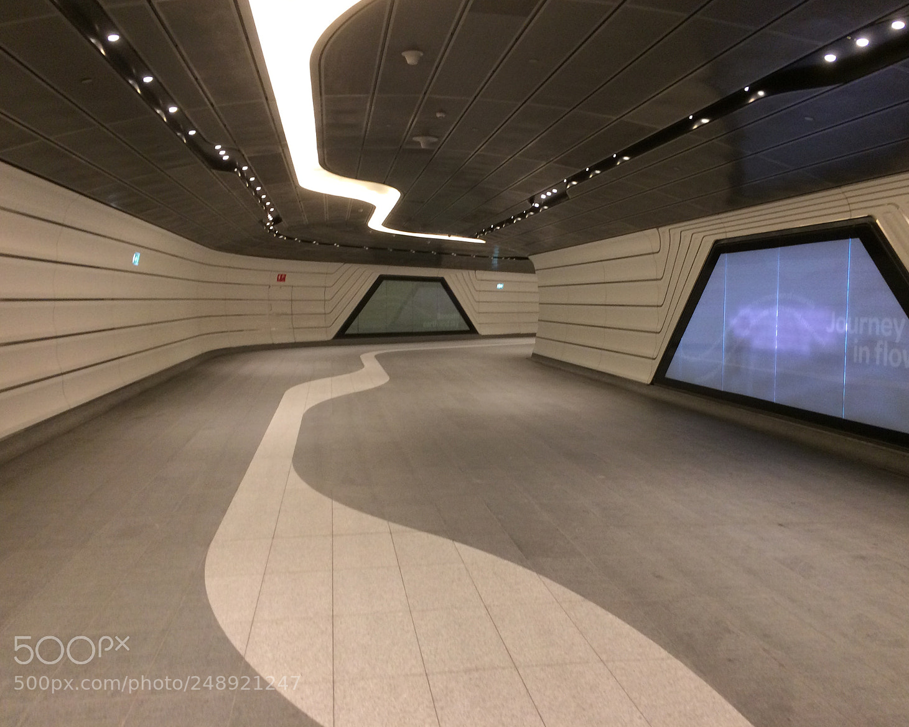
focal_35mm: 31
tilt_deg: -3.1
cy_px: 359
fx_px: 834
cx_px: 473
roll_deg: -0.6
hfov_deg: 57.2
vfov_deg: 47.1
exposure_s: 1/33
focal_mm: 4.15
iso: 160
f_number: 2.2
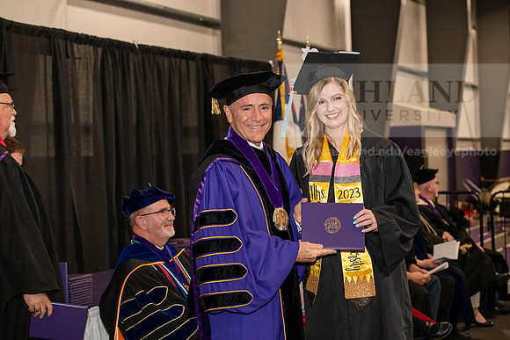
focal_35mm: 70
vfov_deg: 19.5
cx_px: 255
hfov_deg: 28.8
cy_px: 170
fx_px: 992
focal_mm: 70
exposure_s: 1/200
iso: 2500
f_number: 5
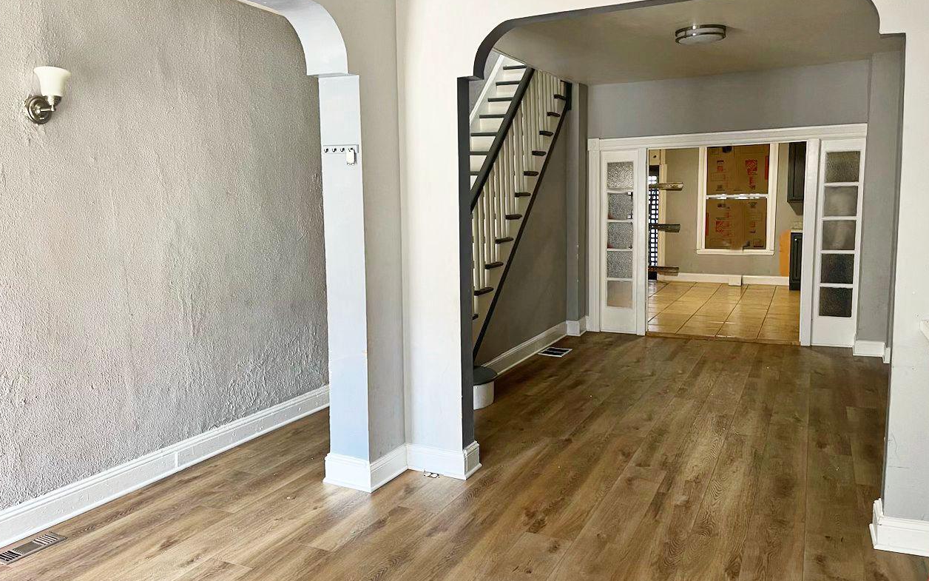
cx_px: 462
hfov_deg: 68.4
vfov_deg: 46.0
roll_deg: -0.1
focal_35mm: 27
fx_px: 684
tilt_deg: -4.7
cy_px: 277
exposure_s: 1/65
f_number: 1.6
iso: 125
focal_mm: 5.1
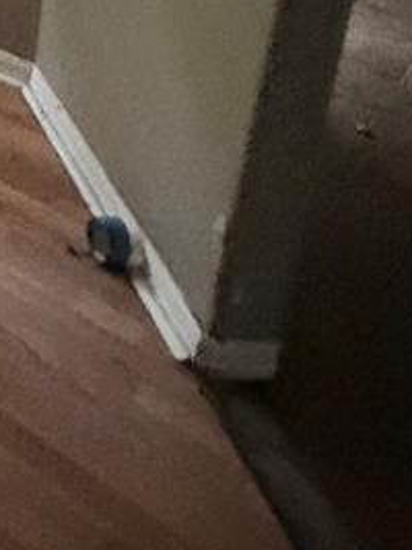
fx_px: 1001
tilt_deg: -14.6
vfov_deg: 26.1
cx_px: -367
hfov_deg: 17.8
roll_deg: -3.6
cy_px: -169
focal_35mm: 63
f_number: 2.2
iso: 1250
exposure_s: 1/48
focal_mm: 2.22
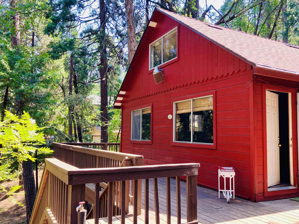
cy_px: 118
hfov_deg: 58.2
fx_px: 268
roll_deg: -1.4
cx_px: 164
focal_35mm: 31
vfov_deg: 45.4
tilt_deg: +4.5
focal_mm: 3.99
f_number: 1.8
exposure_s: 1/155
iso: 40
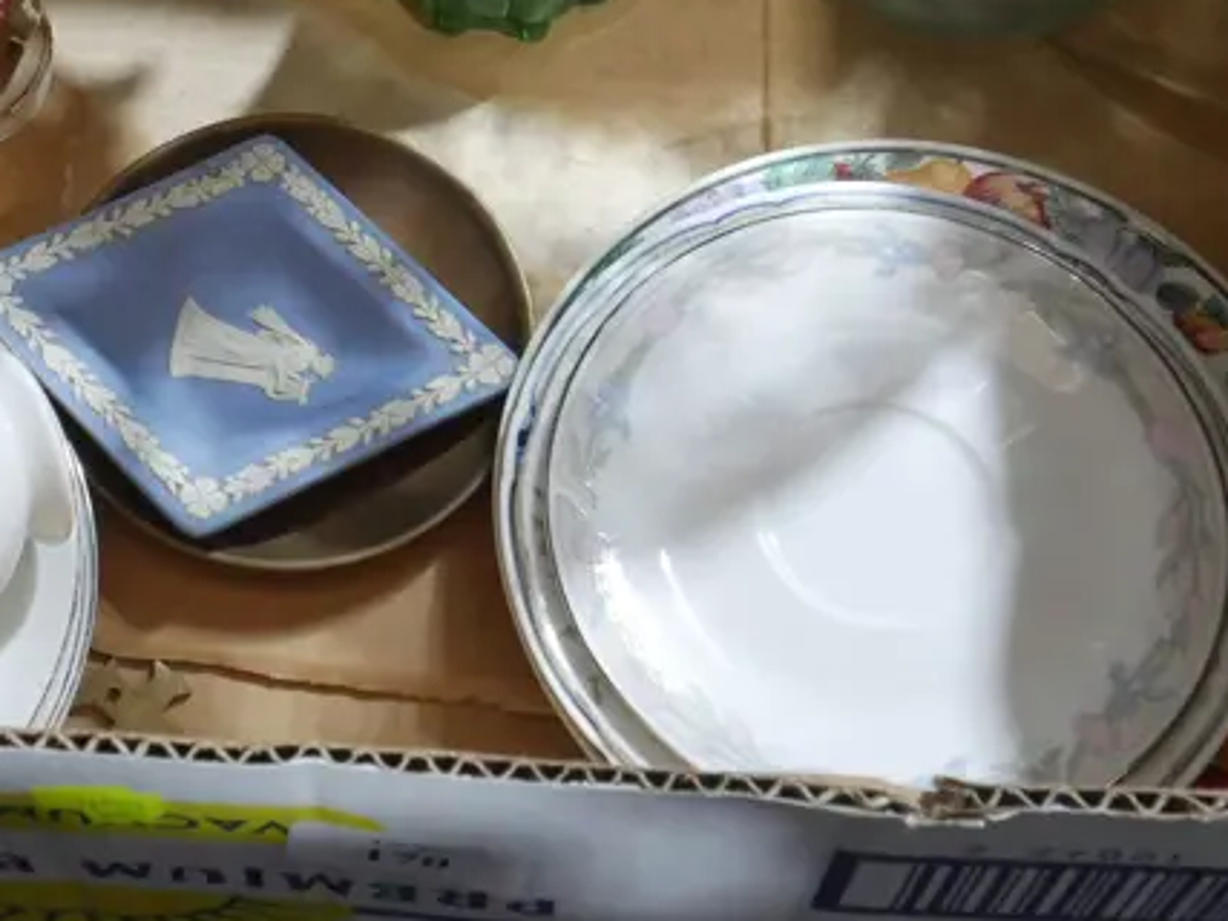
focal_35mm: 72
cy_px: -158
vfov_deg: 19.4
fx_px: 2553
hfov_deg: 26.3
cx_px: 161
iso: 2000
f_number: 9
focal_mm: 15
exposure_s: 1/60
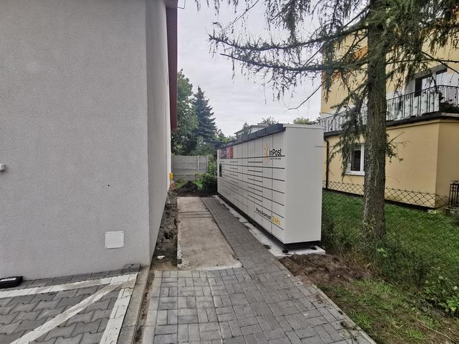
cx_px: 230
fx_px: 212
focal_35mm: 16
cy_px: 172
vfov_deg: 78.1
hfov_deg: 94.5
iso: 50
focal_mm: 2.35
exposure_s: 1/119
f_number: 2.2
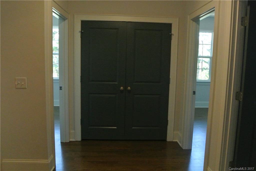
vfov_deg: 45.0
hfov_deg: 63.6
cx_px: 128
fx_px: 206
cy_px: 86
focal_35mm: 29
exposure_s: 1/60
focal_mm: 11
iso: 3200
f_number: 3.5
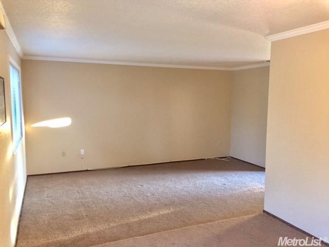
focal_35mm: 29
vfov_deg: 48.2
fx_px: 276
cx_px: 164
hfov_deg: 61.7
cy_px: 124
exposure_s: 1/17
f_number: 2.2
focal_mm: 4.15
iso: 250
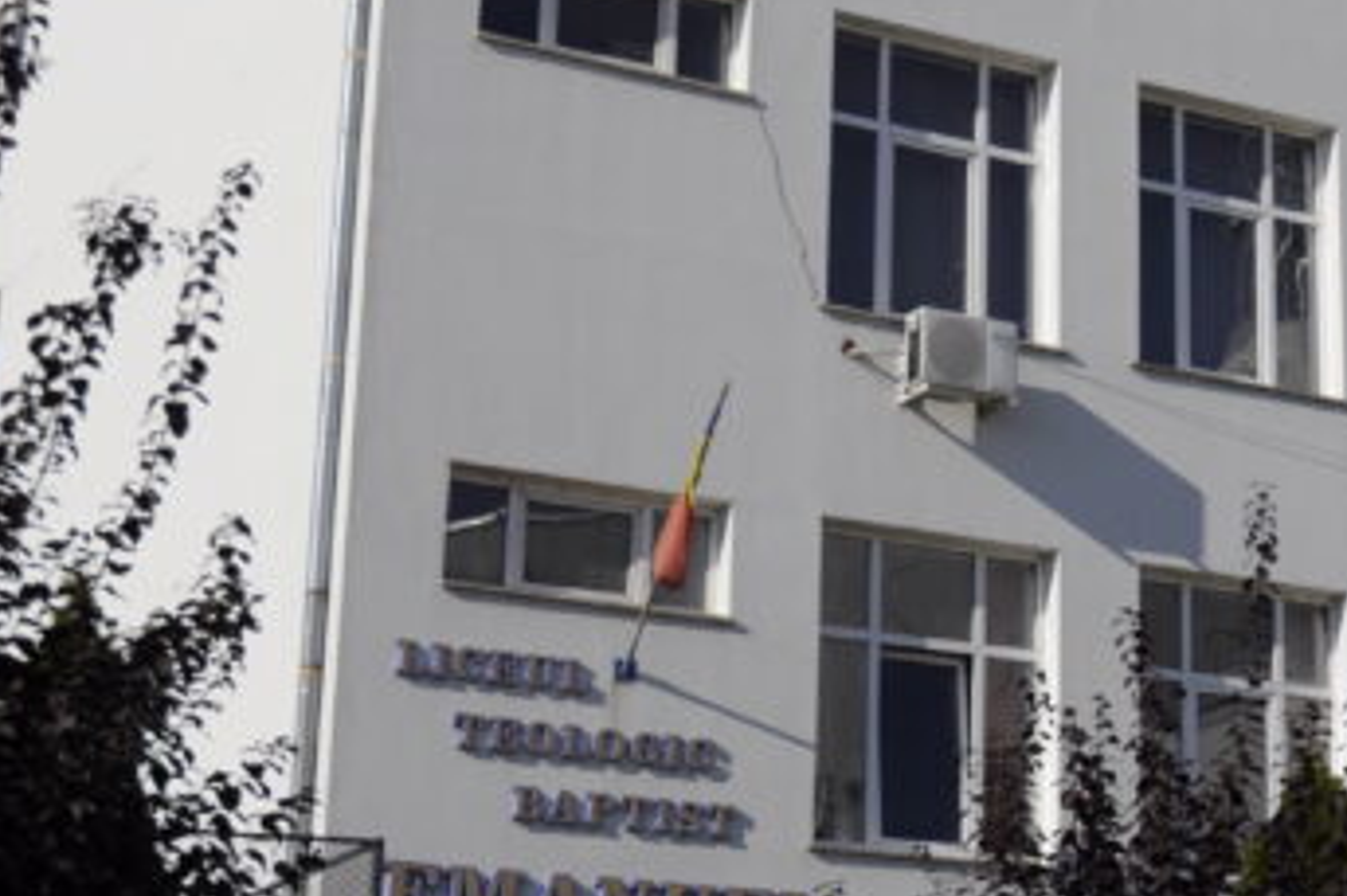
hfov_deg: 20.1
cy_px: 254
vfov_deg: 14.0
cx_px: 1468
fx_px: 3632
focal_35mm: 97
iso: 250
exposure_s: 1/2000
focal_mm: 29
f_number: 6.3
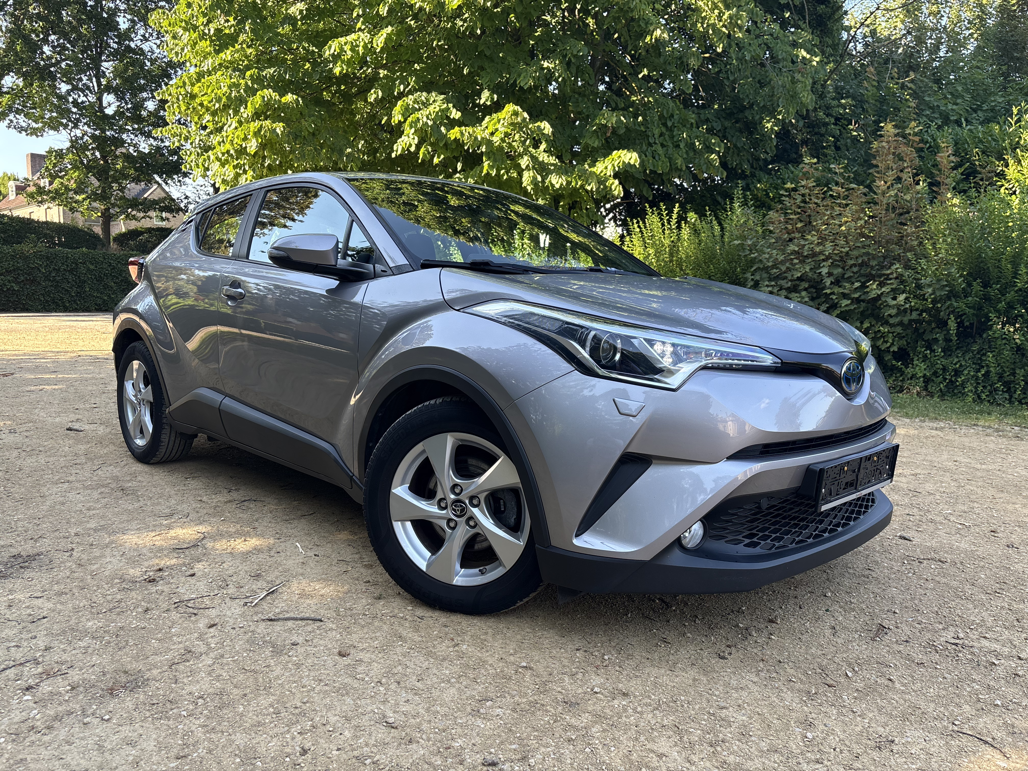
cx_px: 514
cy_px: 386
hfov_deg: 67.3
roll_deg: +0.6
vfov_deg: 53.1
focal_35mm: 26
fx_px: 772
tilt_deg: -5.3
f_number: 1.6
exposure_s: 1/453
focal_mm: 5.96
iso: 64
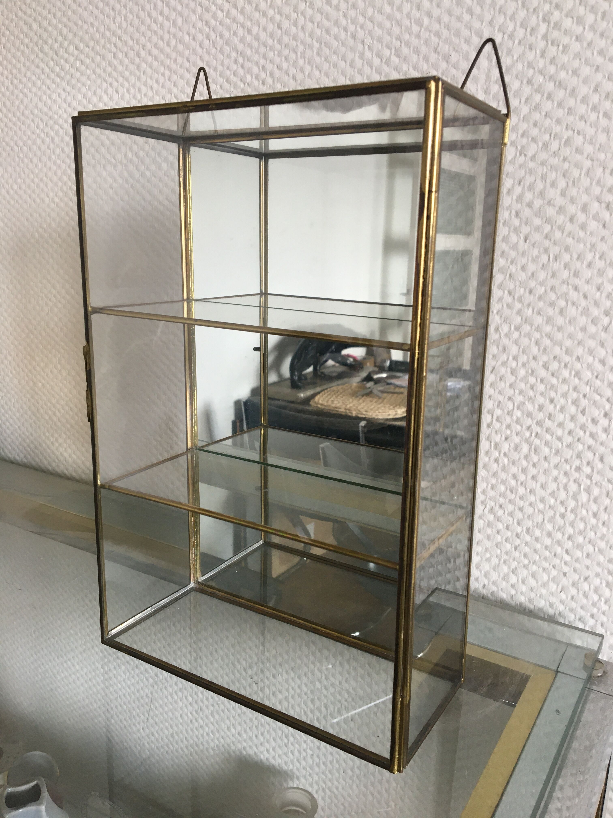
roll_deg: -1.2
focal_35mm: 29
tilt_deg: -12.6
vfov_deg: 61.7
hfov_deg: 48.2
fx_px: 685
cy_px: 409
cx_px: 306
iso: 80
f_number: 2.2
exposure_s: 1/33
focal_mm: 4.15
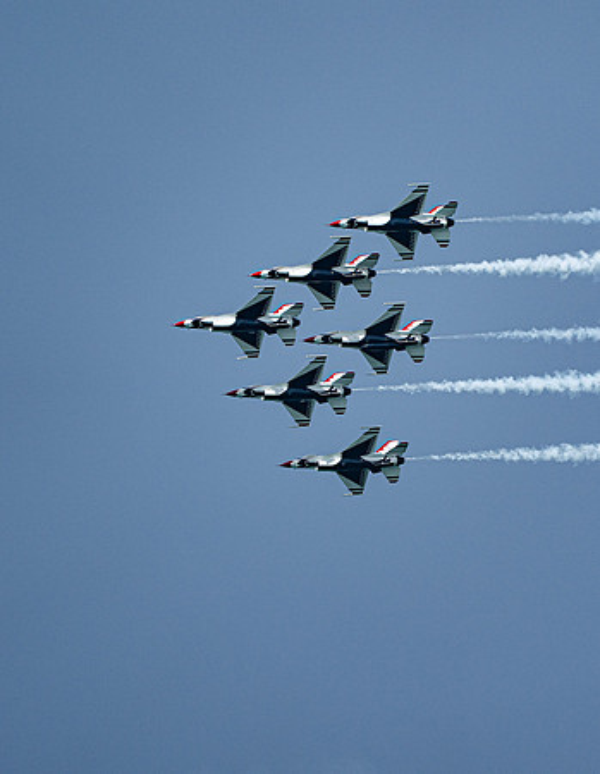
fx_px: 12896
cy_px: 387
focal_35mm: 570
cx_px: 465
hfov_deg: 2.7
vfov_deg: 3.4
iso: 640
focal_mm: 400
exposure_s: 1/2000
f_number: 10
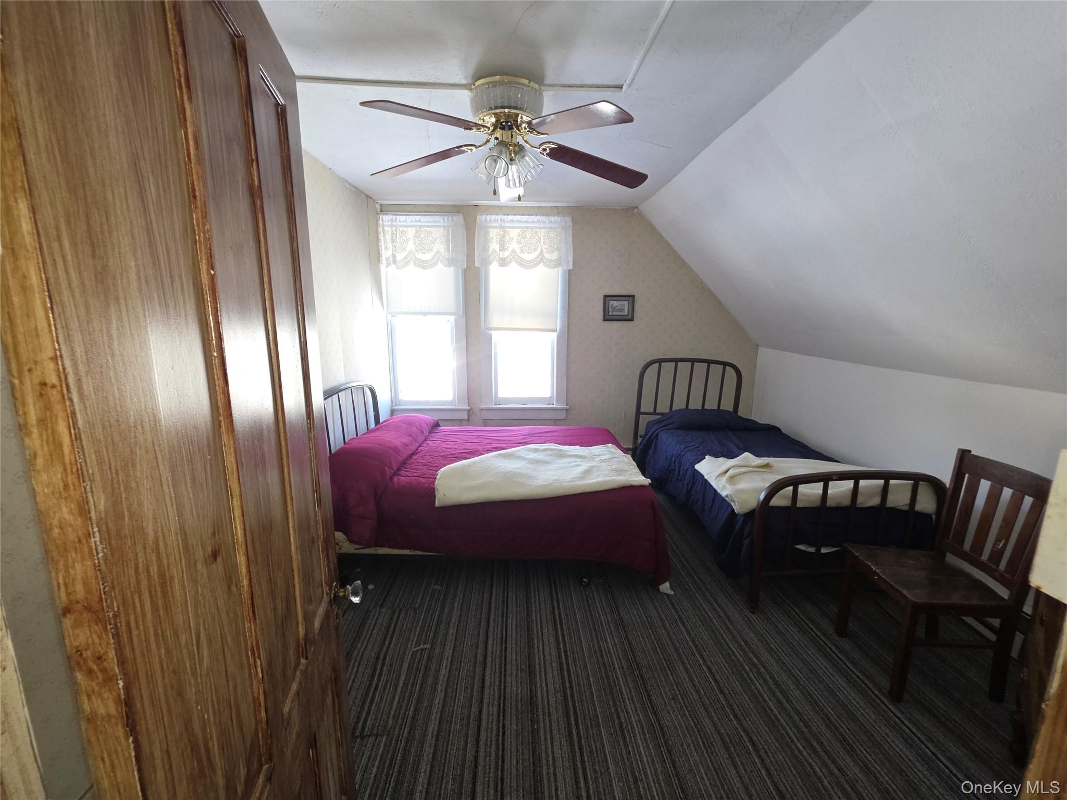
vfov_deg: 89.9
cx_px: 534
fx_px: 401
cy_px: 400
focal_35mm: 13
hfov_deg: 106.2
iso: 160
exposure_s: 1/60
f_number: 1.9
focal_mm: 2.2
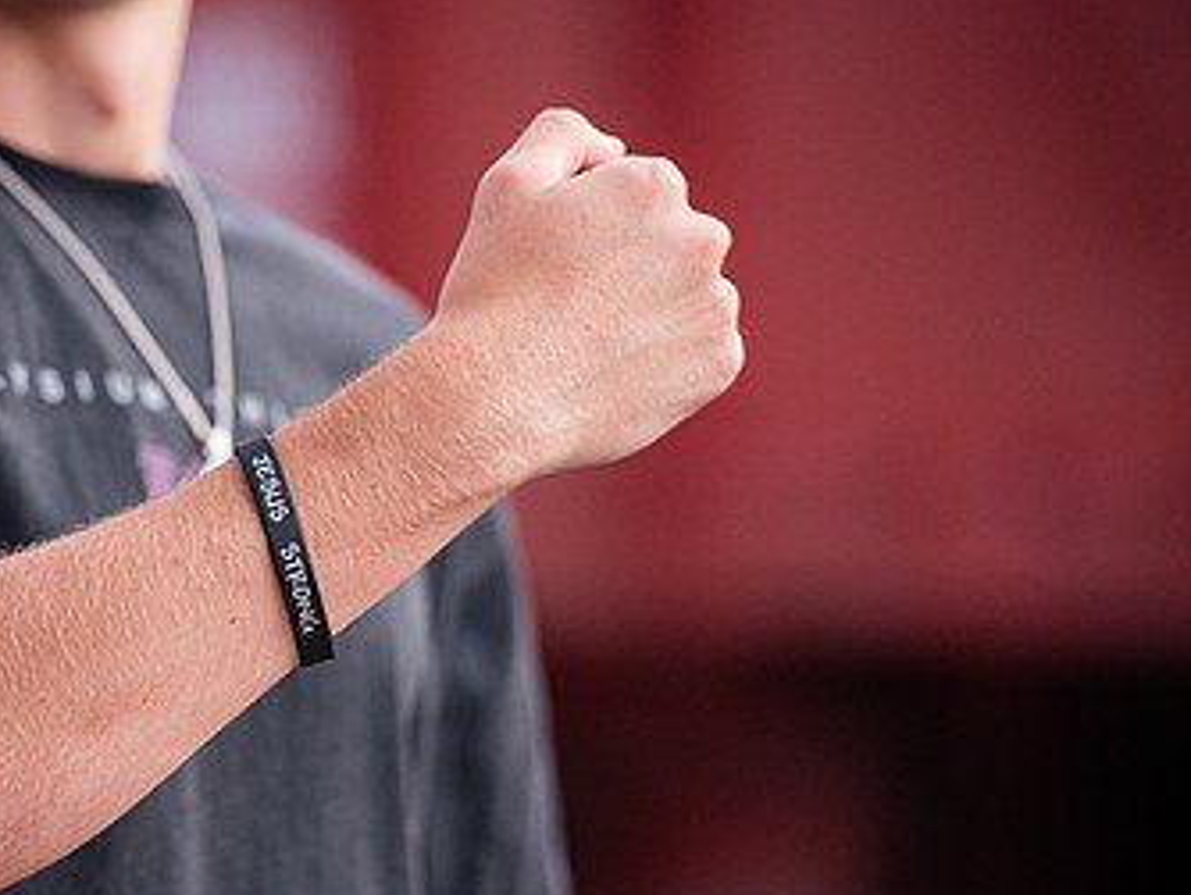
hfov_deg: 5.9
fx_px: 11500
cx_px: 317
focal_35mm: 334
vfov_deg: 4.5
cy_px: 601
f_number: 2.8
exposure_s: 1/125
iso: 800
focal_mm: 200
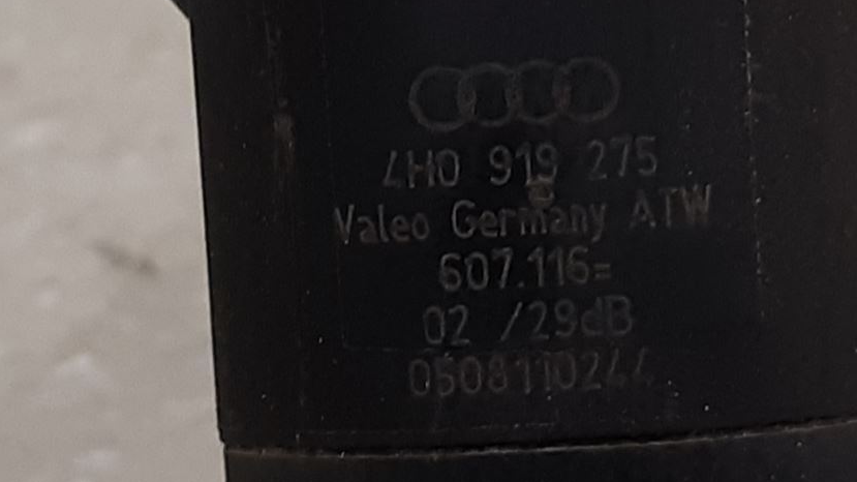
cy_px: 222
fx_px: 1590
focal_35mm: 70
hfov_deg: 30.1
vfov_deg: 17.2
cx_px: 395
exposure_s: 1/50
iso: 100
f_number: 1.7
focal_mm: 3.93
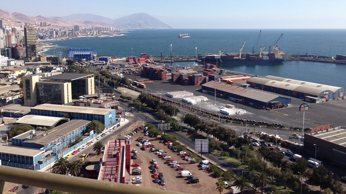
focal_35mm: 37
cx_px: 171
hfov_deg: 54.0
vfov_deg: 31.8
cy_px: 67
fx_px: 339
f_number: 2.4
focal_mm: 4.12
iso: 50
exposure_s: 1/1595
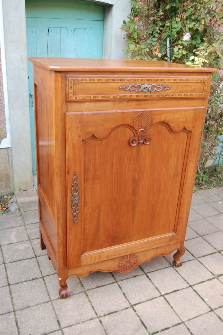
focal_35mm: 33
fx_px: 307
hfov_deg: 39.9
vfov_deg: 57.3
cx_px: 112
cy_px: 168
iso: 400
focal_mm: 22
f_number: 4
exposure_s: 1/60
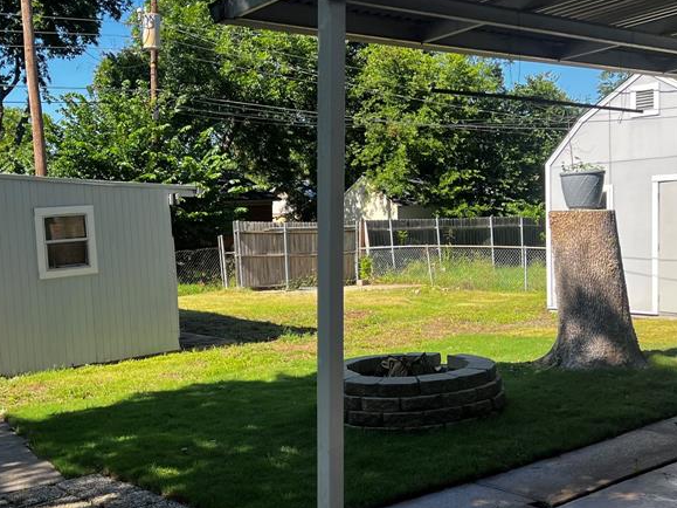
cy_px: 287
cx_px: 290
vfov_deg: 31.5
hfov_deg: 41.2
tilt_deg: -4.4
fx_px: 899
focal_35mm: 46
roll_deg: +2.0
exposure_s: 1/1209
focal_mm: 5.7
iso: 50
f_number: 1.5
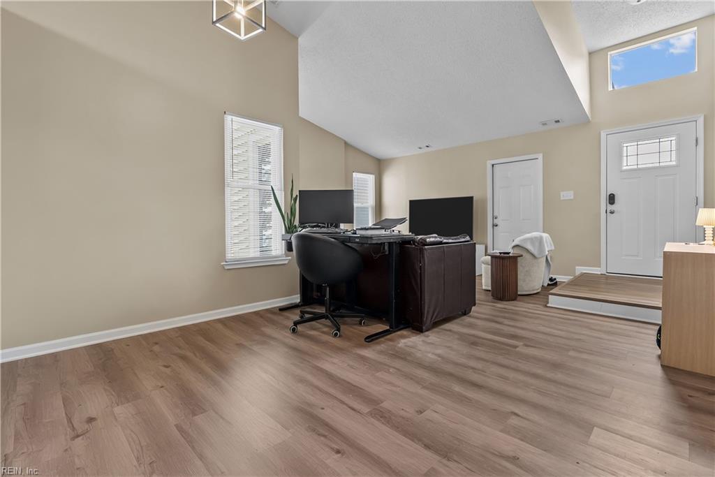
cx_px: 358
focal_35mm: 16
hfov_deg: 96.7
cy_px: 238
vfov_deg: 73.8
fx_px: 318
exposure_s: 1/5
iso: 1000
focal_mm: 16
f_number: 7.1
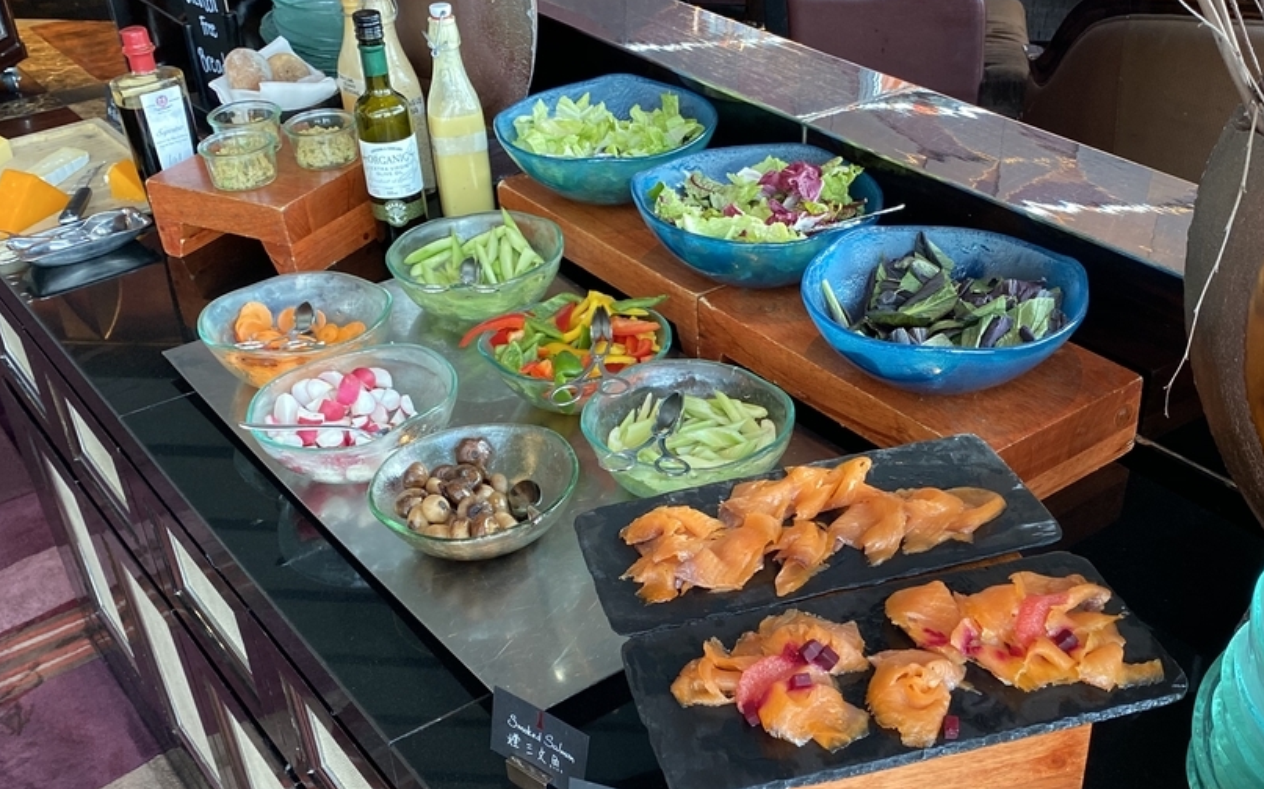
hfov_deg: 48.1
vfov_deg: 30.9
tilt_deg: -33.7
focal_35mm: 41
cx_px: 722
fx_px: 1412
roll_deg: +0.3
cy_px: 540
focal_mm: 4.25
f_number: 1.8
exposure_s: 1/50
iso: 125
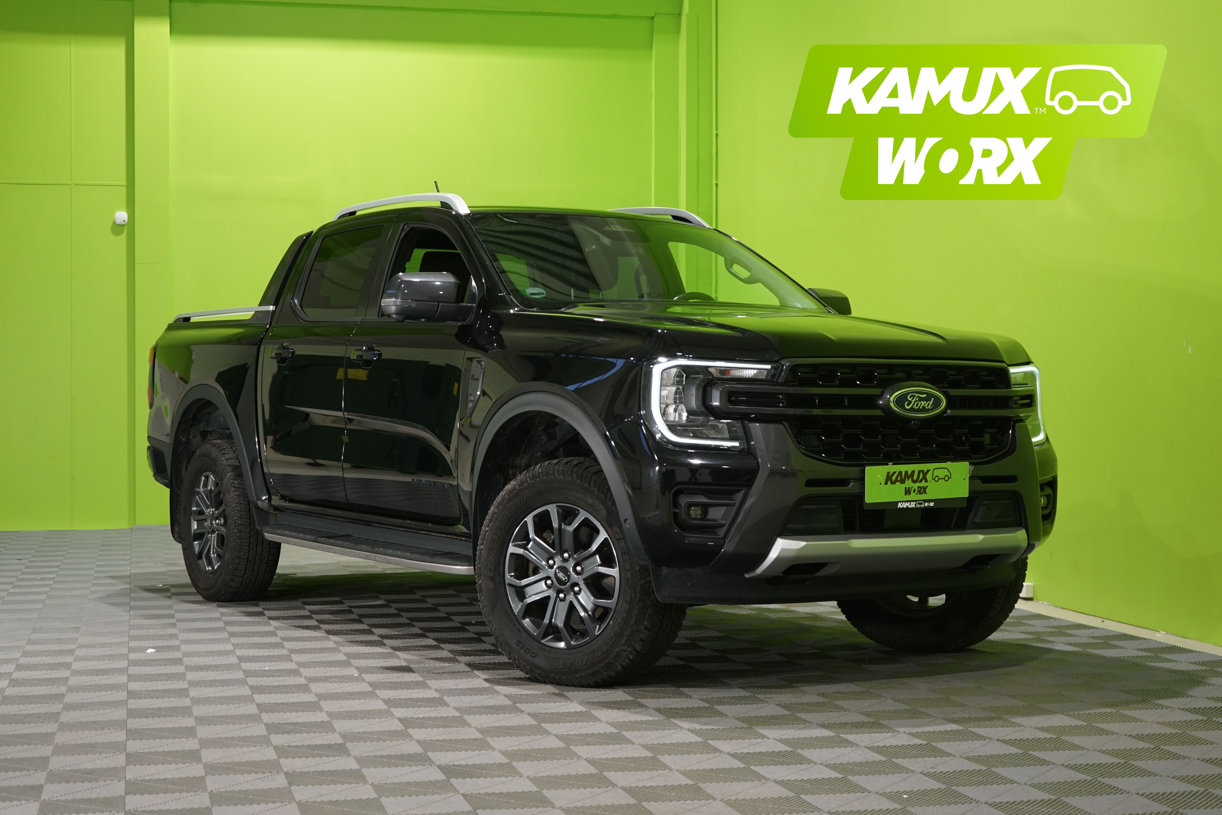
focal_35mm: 55
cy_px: 408
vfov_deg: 24.6
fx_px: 1867
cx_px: 611
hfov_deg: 36.2
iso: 800
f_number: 5.6
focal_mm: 55
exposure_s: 1/30
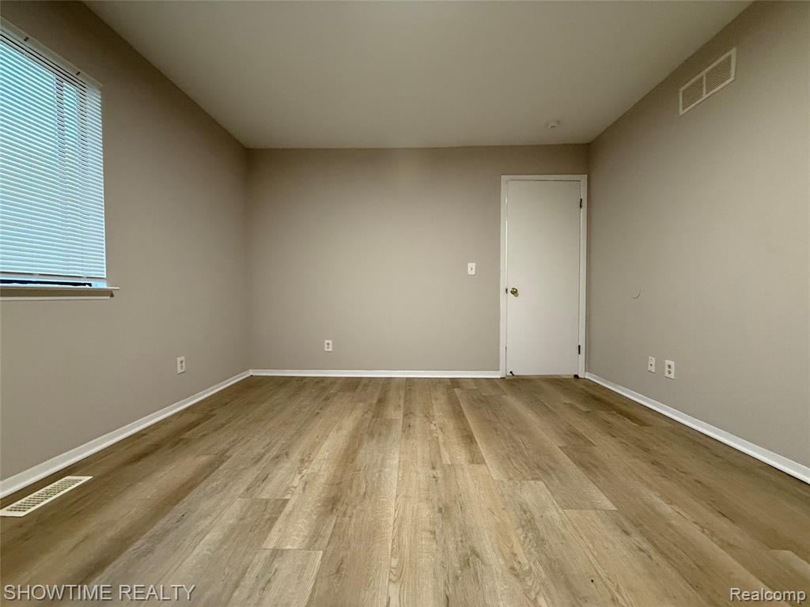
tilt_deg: -1.1
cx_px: 405
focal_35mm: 14
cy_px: 304
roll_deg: +0.3
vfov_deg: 85.7
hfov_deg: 102.1
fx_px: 328
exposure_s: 1/60
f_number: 2.2
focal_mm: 2.22
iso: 500
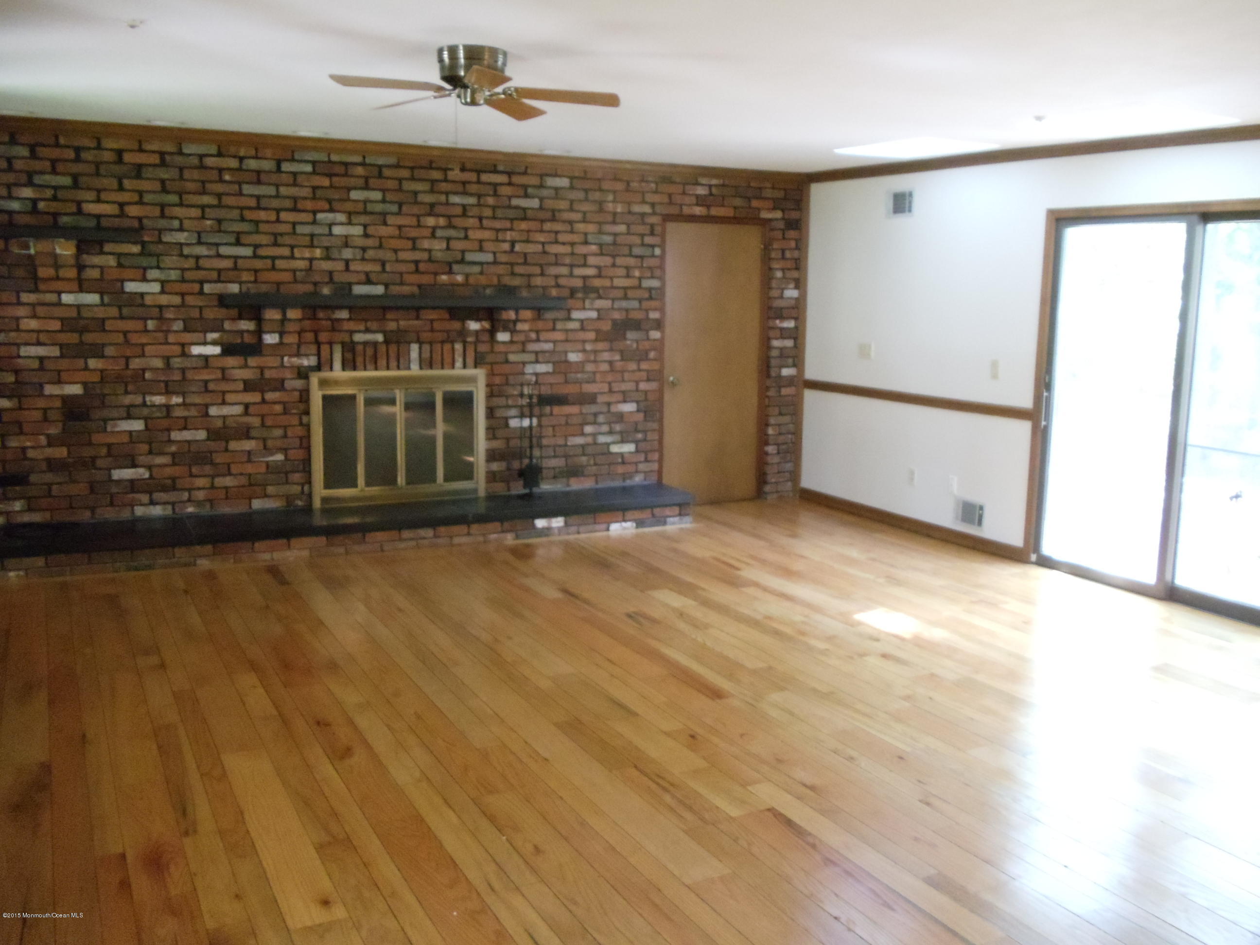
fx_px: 1602
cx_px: 630
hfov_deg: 42.9
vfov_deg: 32.9
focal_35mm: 44
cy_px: 472
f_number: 3.5
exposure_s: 1/13
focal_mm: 6
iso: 800
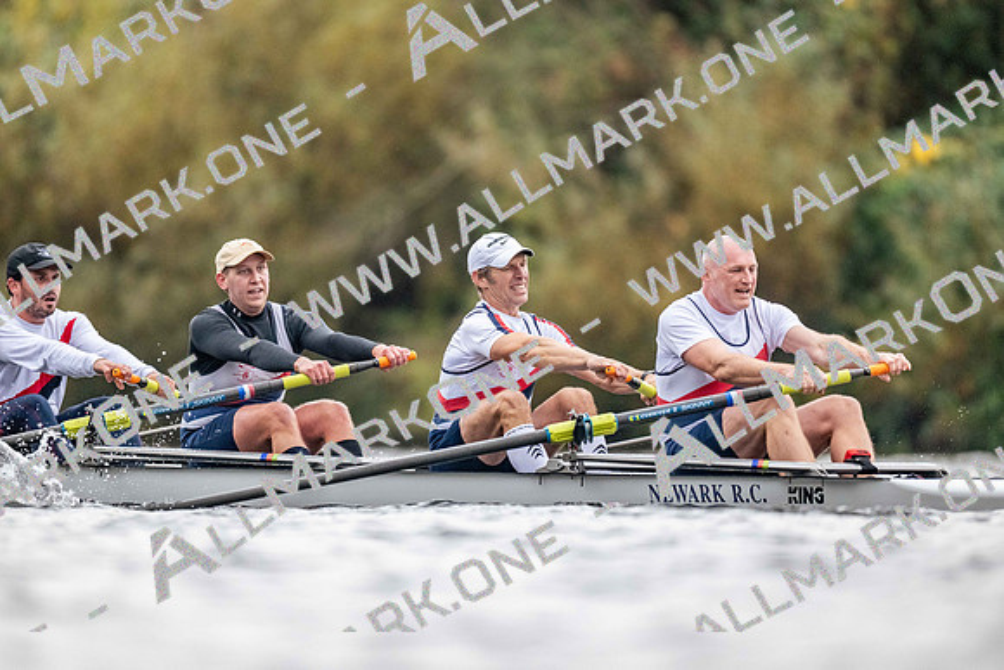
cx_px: 502
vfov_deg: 2.3
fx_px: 16736
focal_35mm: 600
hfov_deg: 3.4
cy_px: 335
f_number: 4
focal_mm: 600
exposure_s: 1/2500
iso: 4500
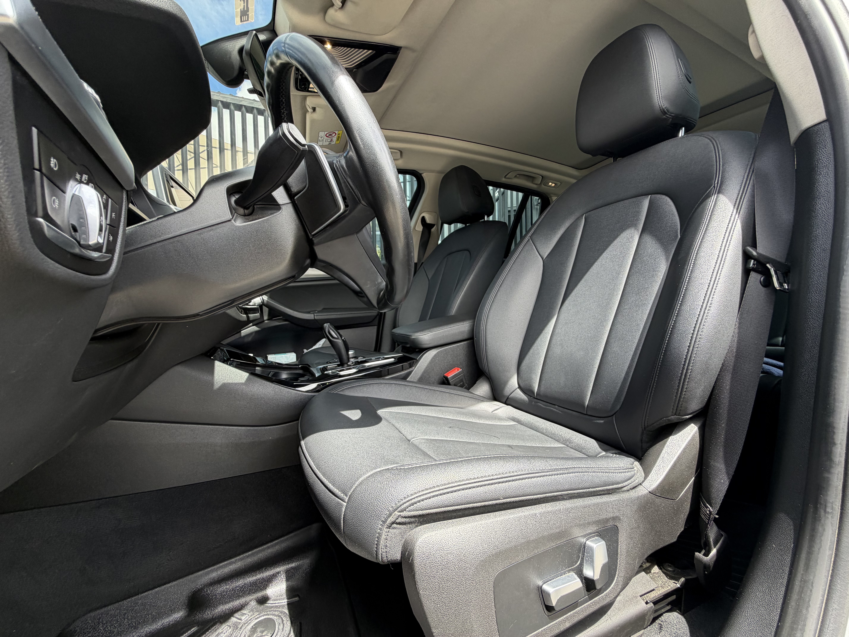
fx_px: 343
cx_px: 424
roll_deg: +0.9
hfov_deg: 102.1
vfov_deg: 85.7
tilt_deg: -2.5
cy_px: 318
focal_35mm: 14
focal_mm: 2.22
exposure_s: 1/121
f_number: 2.2
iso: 50
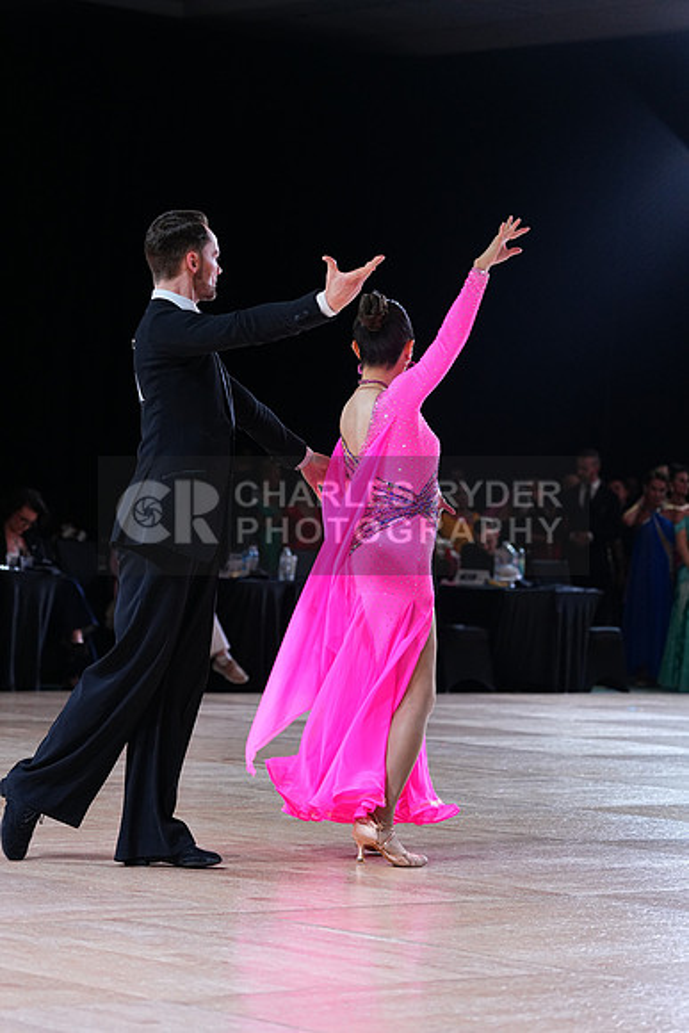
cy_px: 516
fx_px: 3127
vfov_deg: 18.8
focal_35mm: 109
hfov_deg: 12.6
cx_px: 344
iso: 1250
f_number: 4
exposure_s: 1/400
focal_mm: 109
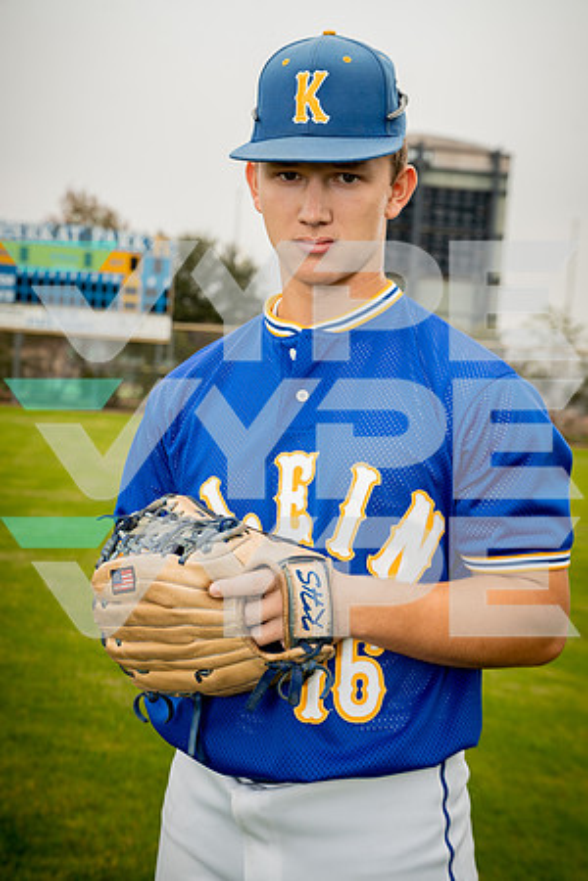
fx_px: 1347
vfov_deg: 36.2
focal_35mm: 55
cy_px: 440
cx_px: 294
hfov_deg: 24.6
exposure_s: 1/250
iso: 200
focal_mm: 55
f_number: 5.6
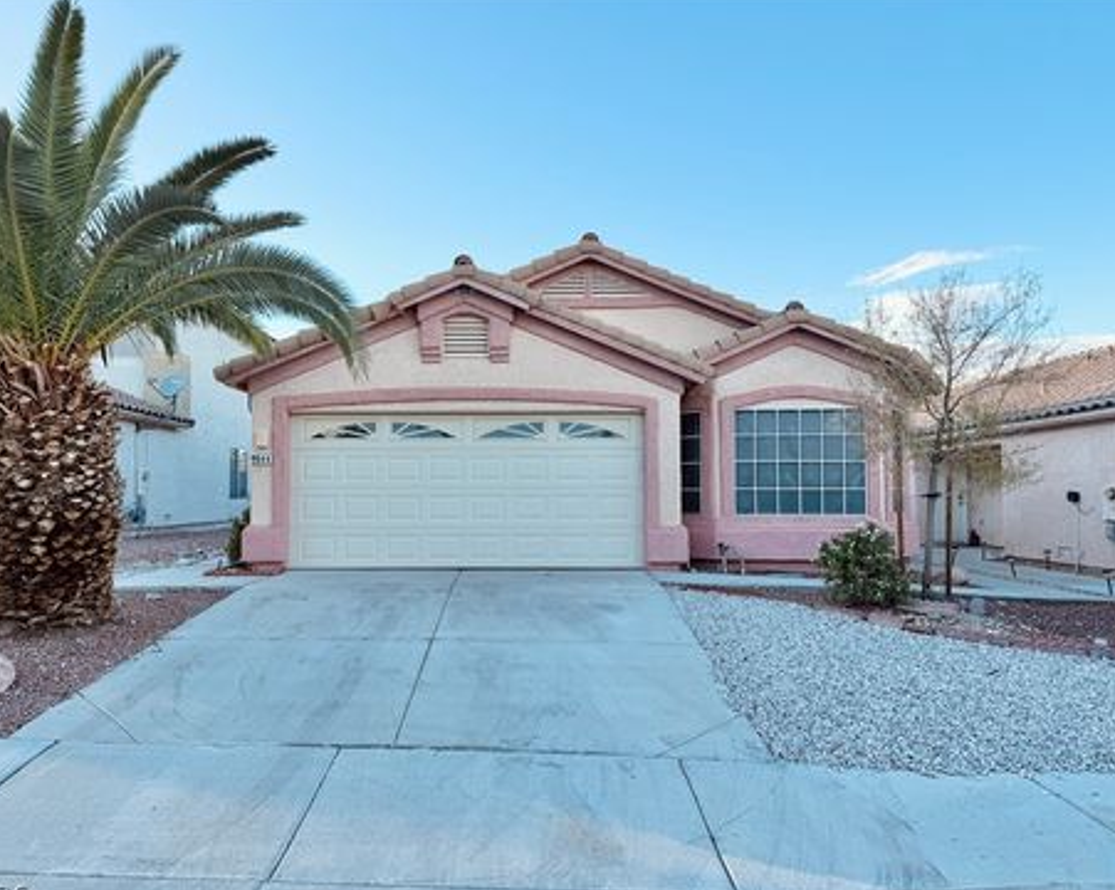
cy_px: 451
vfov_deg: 54.9
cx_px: 514
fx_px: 857
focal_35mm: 26
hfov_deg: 66.0
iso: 80
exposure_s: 1/1689
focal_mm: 6.76
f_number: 1.78
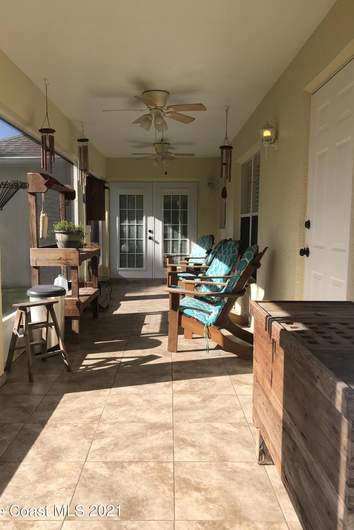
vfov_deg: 61.9
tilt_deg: -6.2
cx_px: 165
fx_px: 442
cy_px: 263
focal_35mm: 30
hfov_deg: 43.6
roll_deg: -0.9
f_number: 1.8
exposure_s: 1/657
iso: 20
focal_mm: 3.99
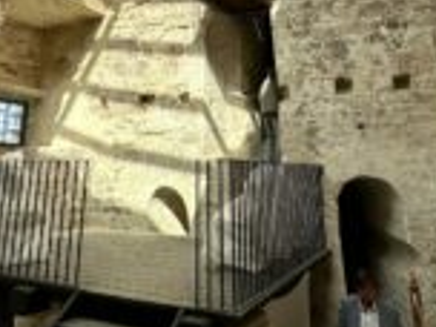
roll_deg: -1.1
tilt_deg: +17.4
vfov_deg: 37.9
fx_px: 441
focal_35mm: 35
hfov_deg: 52.5
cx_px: 194
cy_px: 32
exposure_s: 1/963
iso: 40
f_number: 2.2
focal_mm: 2.22
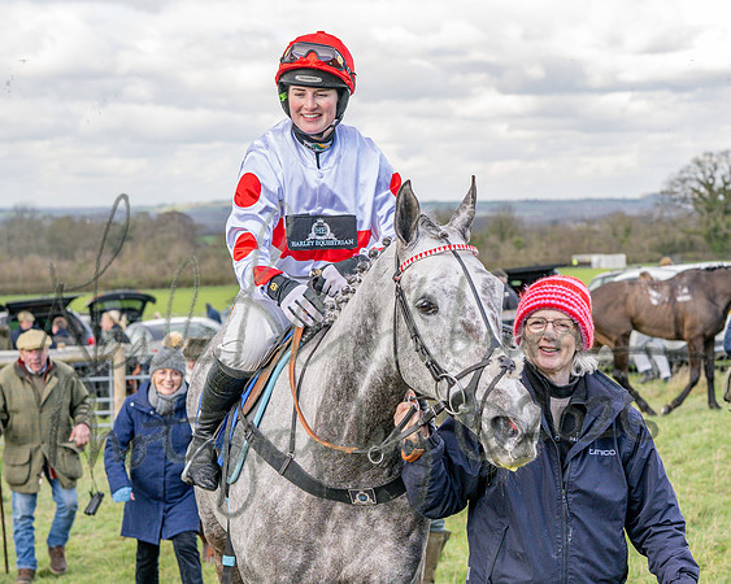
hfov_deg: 18.0
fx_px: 2303
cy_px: 245
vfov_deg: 14.5
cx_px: 417
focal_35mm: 106
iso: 400
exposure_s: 1/800
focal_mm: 54
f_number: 4
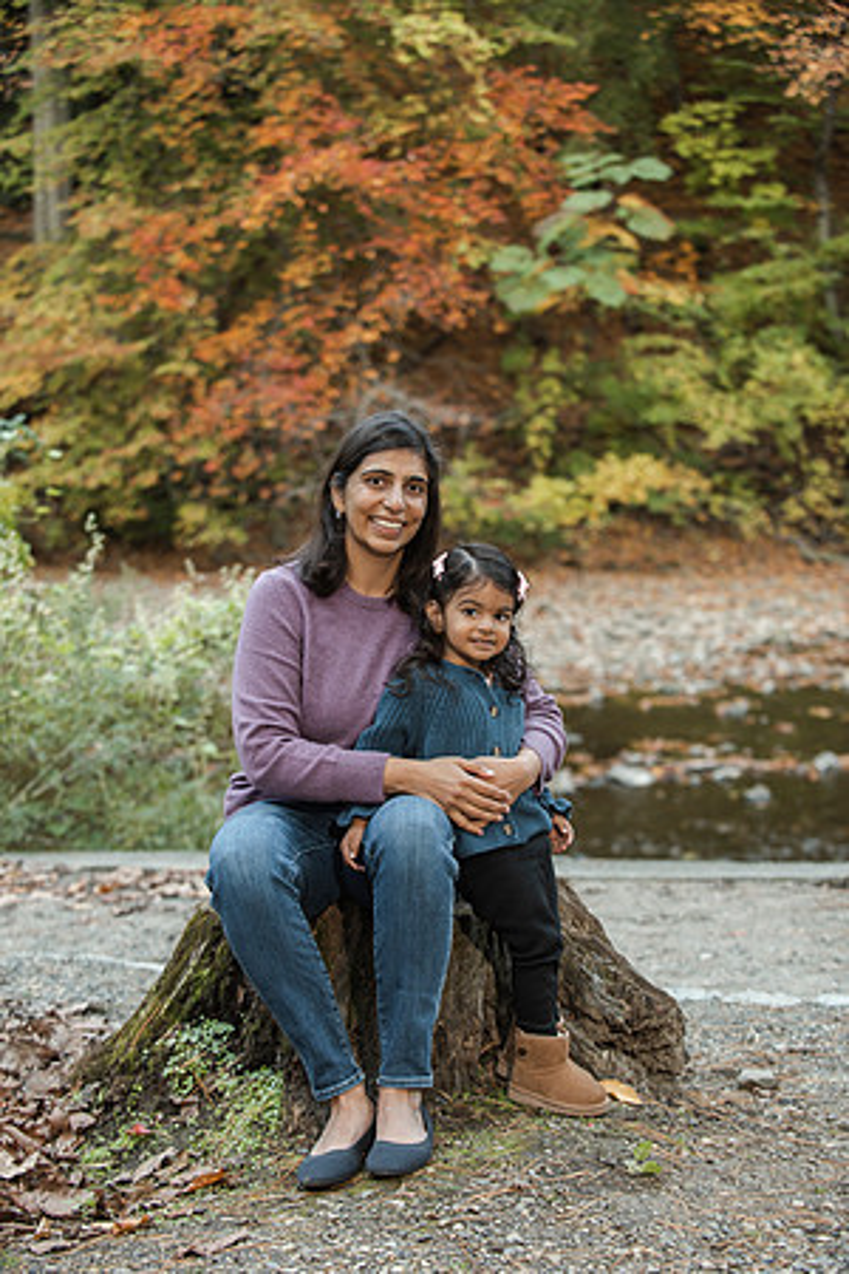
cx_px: 424
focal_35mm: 70
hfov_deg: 19.5
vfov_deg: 28.8
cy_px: 637
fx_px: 2476
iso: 640
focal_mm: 70
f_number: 4
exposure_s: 1/125
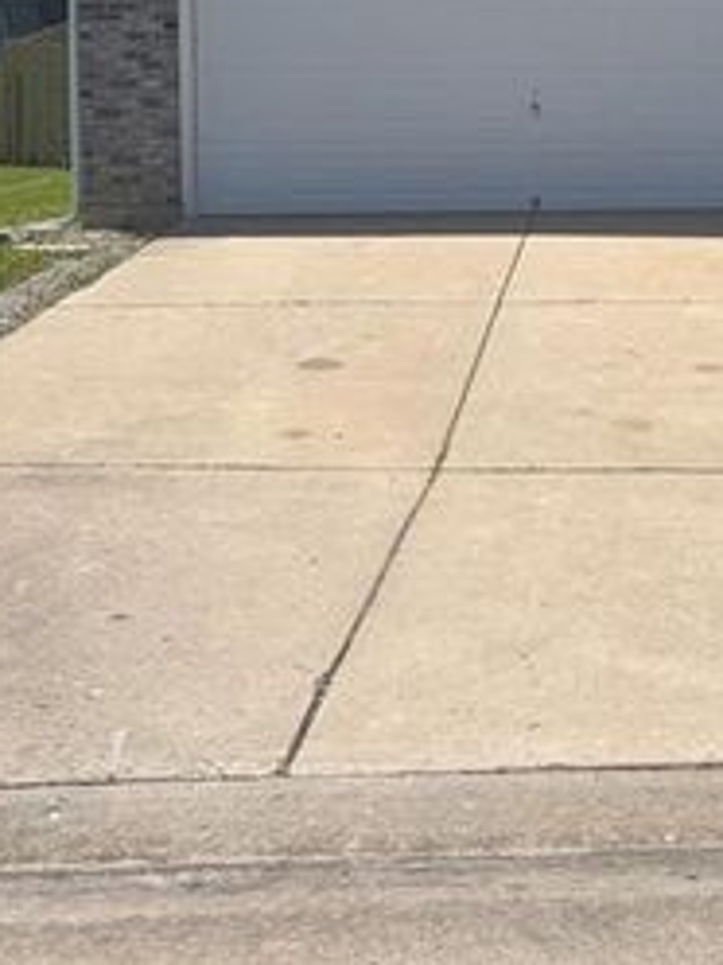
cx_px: 952
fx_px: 1949
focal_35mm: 70
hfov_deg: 19.3
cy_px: 161
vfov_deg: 27.1
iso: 50
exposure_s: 1/4425
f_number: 1.6
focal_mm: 5.96
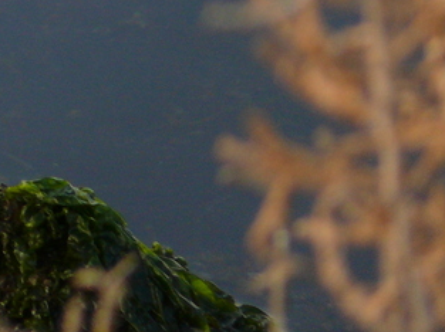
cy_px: -291
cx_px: -405
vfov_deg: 0.9
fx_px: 20699
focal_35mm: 1612
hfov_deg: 1.2
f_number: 3.7
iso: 100
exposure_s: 1/125
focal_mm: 88.8
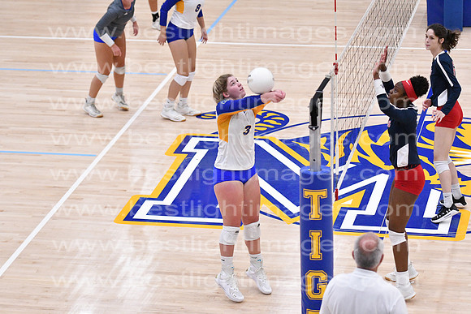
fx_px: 1767
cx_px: 236
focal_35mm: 135
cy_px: 157
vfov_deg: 10.2
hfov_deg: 15.2
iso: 6400
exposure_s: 1/1000
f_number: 3.2
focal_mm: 90
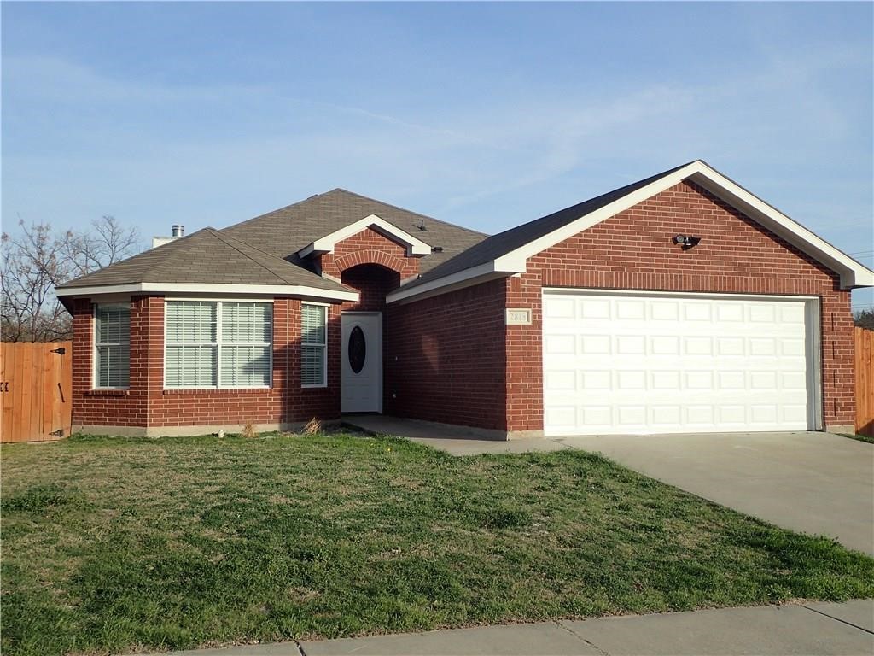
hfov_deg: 49.0
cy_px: 328
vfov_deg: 37.7
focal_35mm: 38
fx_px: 959
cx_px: 437
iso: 100
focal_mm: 6.86
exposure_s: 1/800
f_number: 3.5
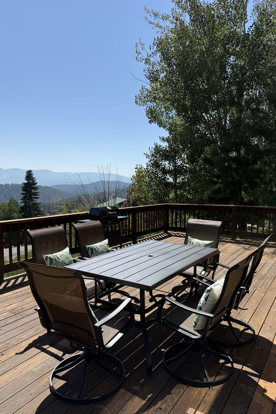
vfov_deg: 71.5
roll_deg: -0.7
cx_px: 140
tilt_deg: -4.2
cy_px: 207
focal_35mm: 25
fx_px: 287
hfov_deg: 51.3
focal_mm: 6.76
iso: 80
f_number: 1.78
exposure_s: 1/5714
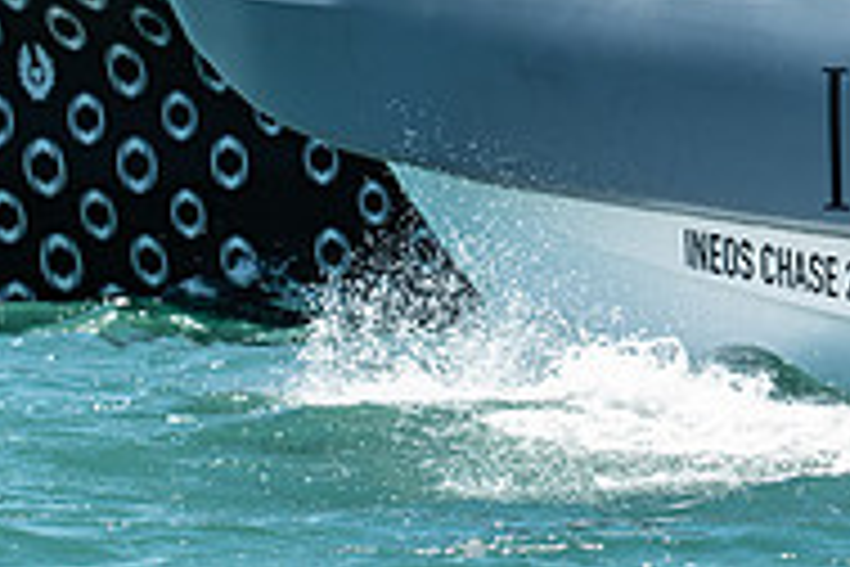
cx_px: 792
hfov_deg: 3.4
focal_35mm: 615
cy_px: -299
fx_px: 14520
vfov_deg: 2.2
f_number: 4
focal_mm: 200
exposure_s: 1/800
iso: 100
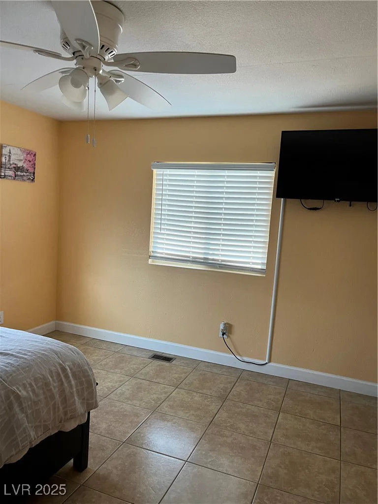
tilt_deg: -7.8
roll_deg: -4.9
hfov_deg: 53.1
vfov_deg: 67.3
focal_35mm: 26
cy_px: 252
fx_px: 379
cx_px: 189
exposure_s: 1/60
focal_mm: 5.1
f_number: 1.6
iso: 125
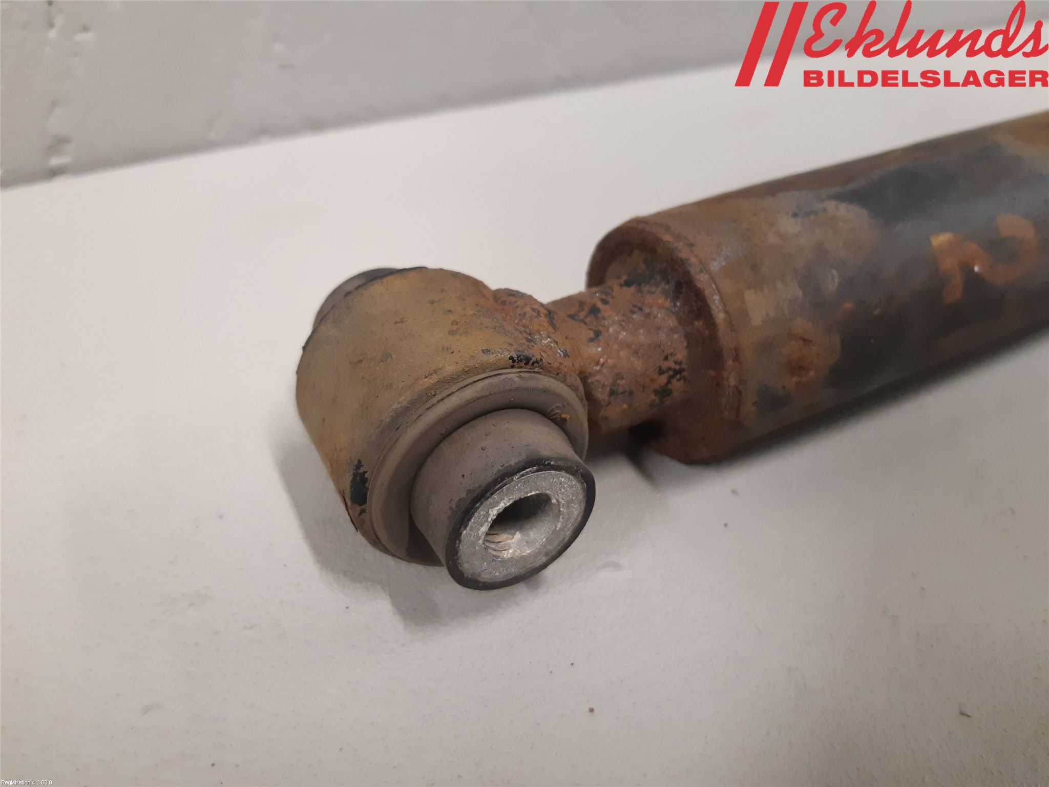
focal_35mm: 26
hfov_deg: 67.3
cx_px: 524
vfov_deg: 53.1
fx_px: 788
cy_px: 394
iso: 250
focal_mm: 3.93
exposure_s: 1/50
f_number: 1.7
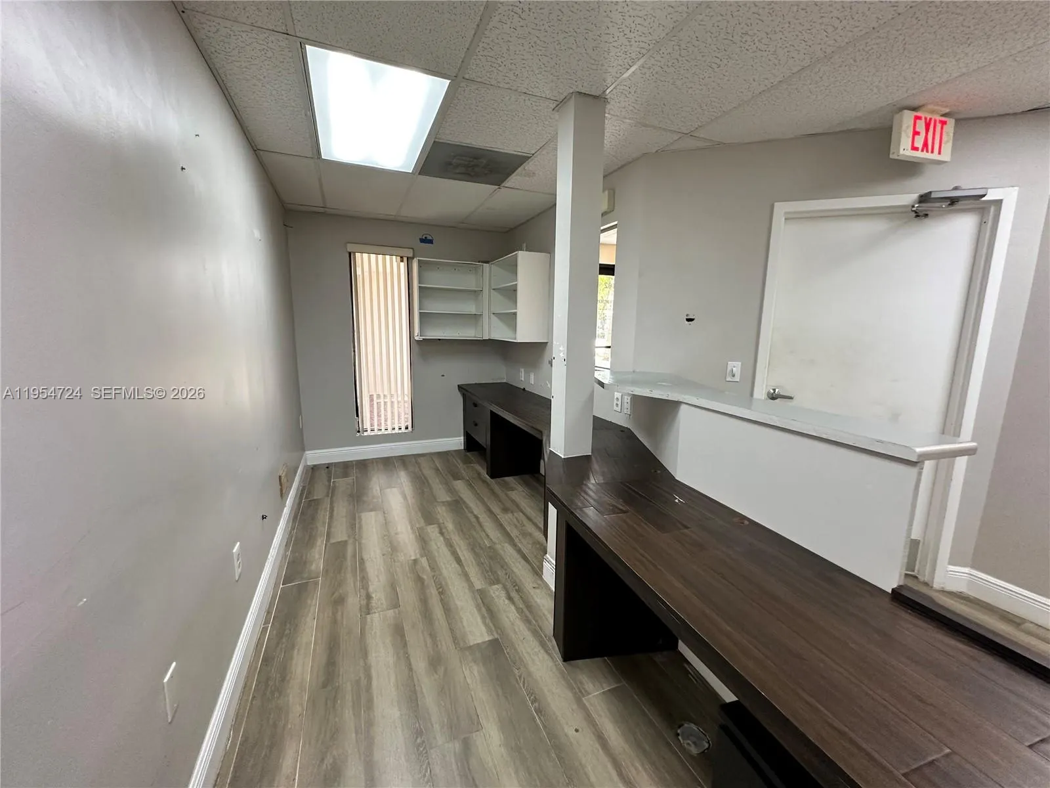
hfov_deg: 102.1
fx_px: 425
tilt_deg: -6.5
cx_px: 525
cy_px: 394
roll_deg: -1.3
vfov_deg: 85.7
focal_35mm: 14
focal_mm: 2.22
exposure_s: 1/120
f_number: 2.2
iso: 250
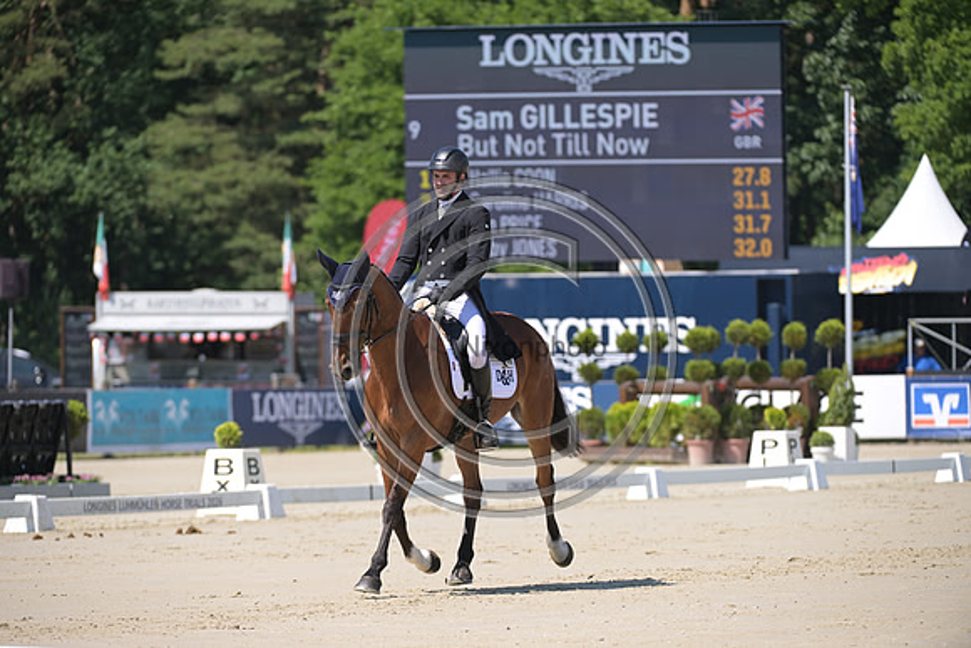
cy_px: 324
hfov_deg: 8.6
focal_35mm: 240
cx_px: 486
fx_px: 6475
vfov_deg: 5.7
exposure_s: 1/1250
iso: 280
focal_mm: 240
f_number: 5
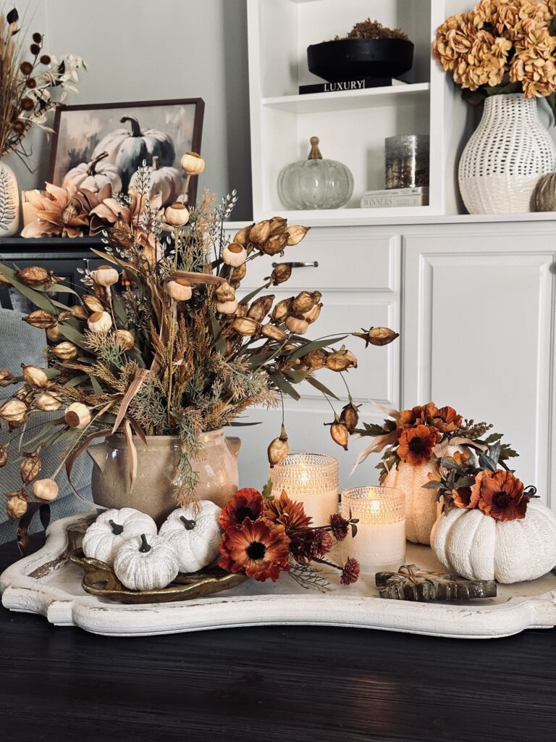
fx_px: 1028
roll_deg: -0.4
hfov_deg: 30.3
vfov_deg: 39.7
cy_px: 371
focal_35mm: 48
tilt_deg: -6.6
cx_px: 278
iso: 200
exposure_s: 1/60
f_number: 1.78
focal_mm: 6.86
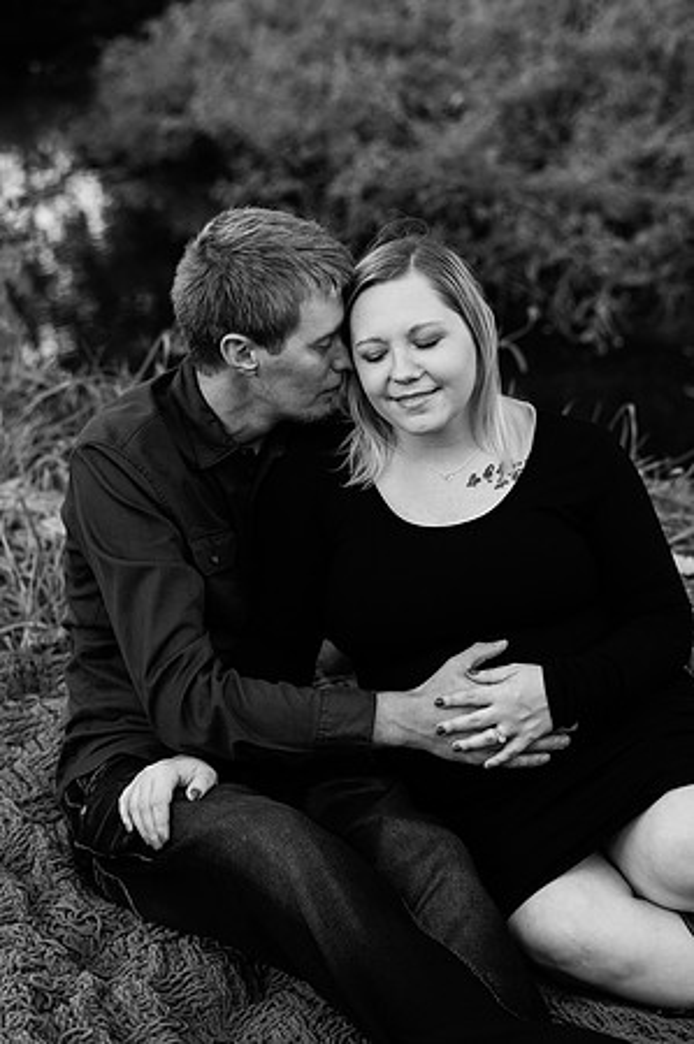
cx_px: 347
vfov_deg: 34.5
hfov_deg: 23.3
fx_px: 1681
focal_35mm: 58
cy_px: 522
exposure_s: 1/200
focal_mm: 58
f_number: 3.2
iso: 400
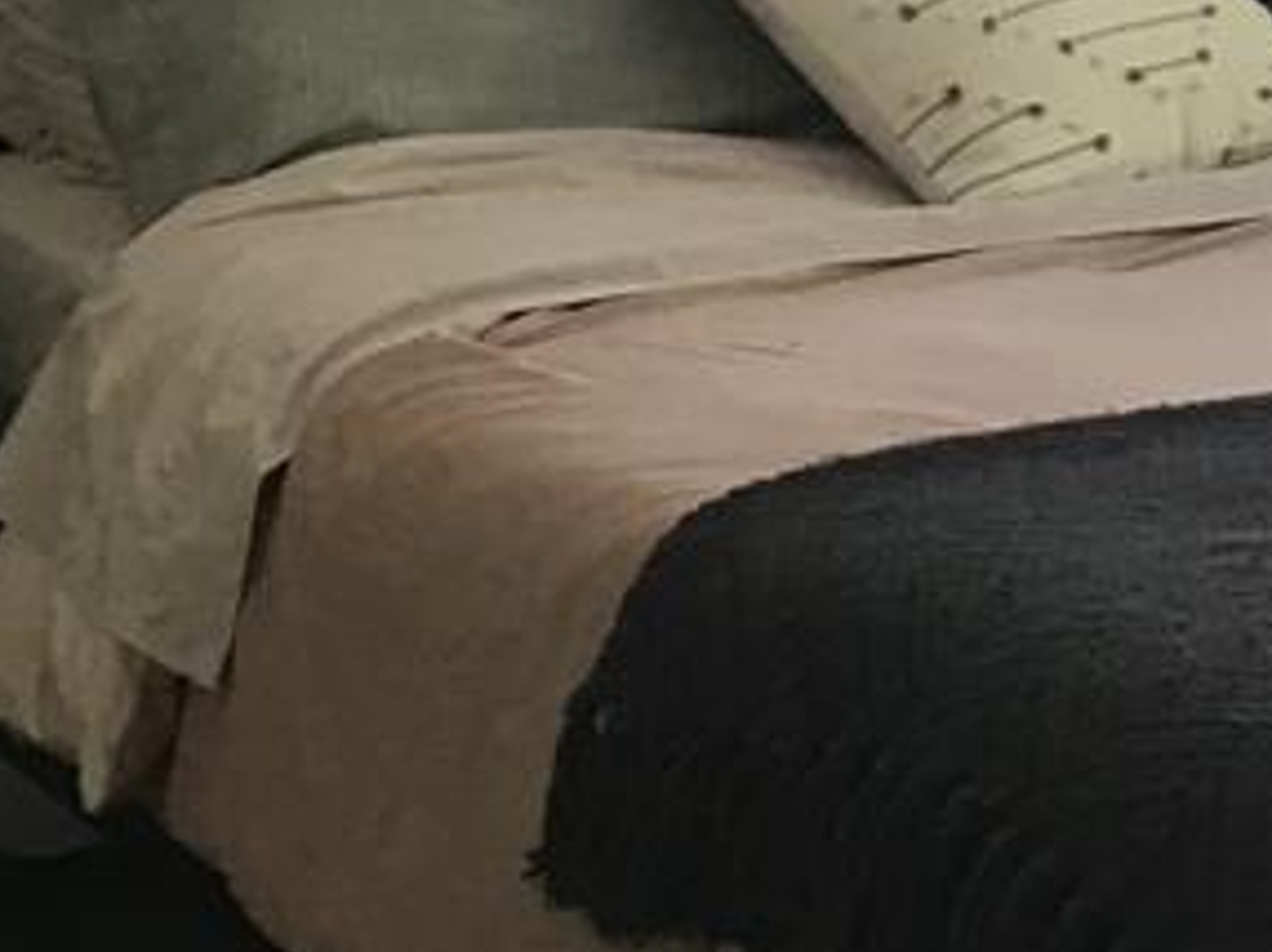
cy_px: 200
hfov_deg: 17.0
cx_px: 1481
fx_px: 4075
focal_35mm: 111
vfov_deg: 13.3
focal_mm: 3.3
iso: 80
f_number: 2.4
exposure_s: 1/30
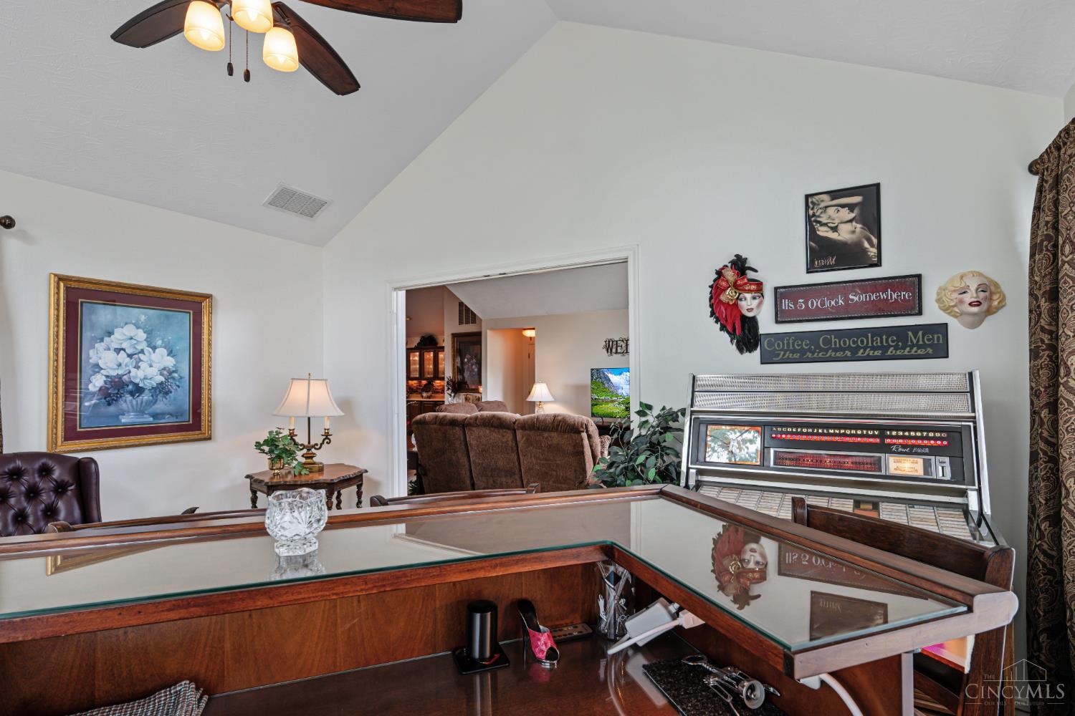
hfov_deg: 91.6
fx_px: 523
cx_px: 538
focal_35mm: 18
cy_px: 358
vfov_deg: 68.9
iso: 250
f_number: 10
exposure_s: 1/20
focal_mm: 17.5
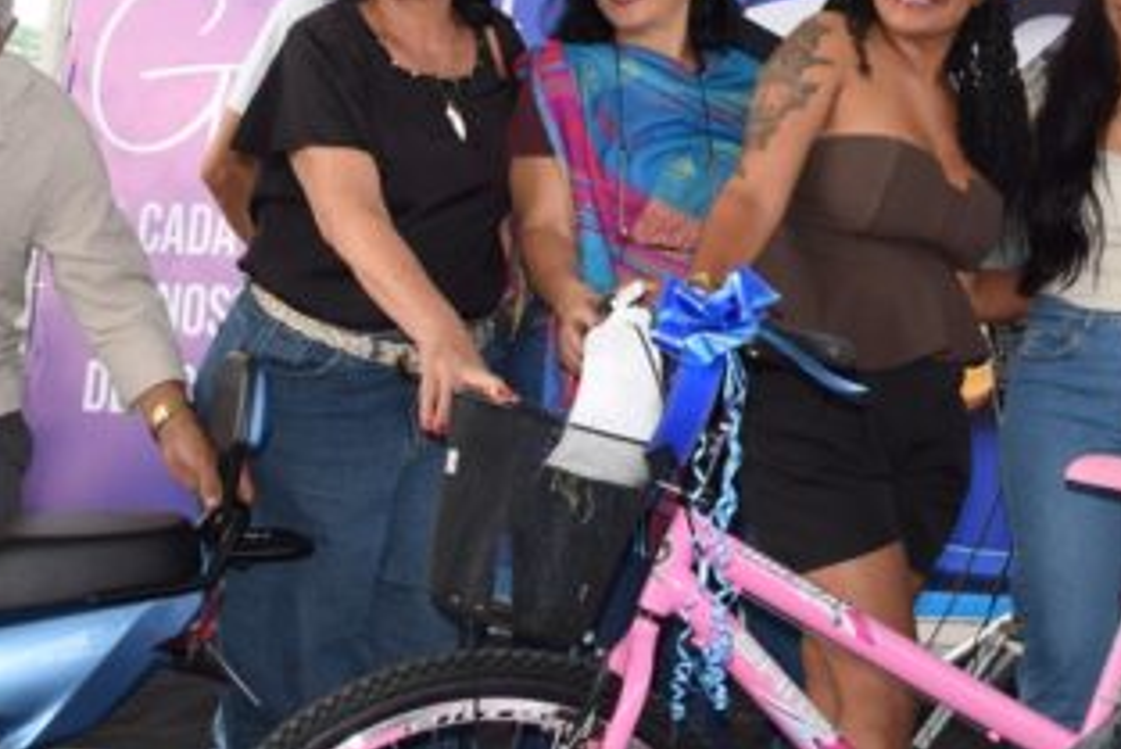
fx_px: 1994
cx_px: 1096
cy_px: 34
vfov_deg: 20.7
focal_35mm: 64
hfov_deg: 29.5
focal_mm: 18
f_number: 5.6
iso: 180
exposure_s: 1/125
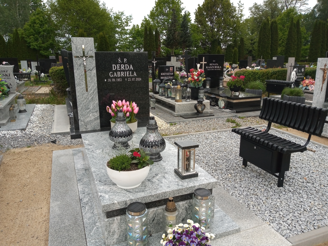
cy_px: 123
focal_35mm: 20
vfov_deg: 66.0
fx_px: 190
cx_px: 164
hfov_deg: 81.7
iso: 112
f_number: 2
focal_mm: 3.54
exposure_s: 1/679
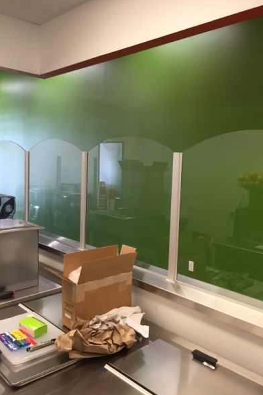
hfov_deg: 42.2
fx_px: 340
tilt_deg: -6.4
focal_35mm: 31
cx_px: 151
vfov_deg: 60.3
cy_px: 196
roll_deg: -2.0
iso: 32
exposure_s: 1/30
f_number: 2.2
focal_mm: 4.15
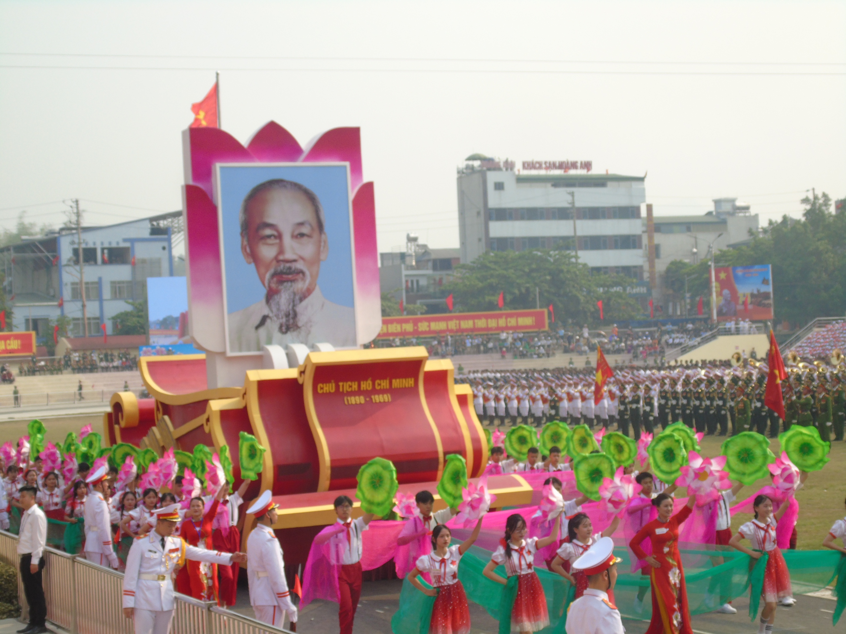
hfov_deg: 27.4
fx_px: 1735
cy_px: 317
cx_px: 423
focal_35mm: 71
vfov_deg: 20.7
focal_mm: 13
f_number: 4.7
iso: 80
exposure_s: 1/320
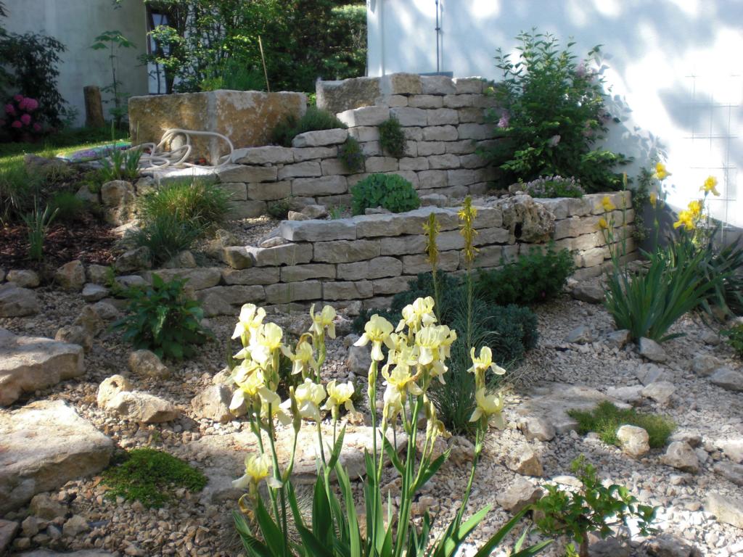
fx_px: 816
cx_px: 372
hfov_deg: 49.0
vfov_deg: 37.7
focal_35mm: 38
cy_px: 278
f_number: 3.1
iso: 64
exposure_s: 1/320
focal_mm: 6.3
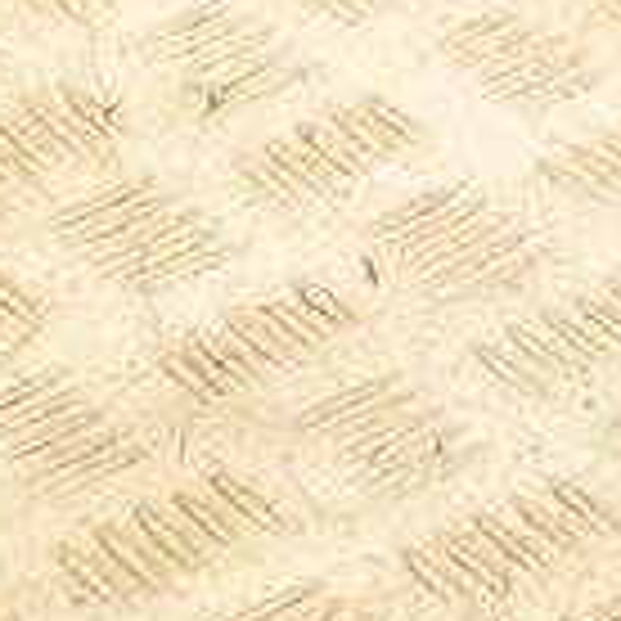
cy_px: -306
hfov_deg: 7.0
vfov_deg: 7.3
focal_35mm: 237
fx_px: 4810
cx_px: 1382
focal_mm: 40
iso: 800
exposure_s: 1/200
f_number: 6.3
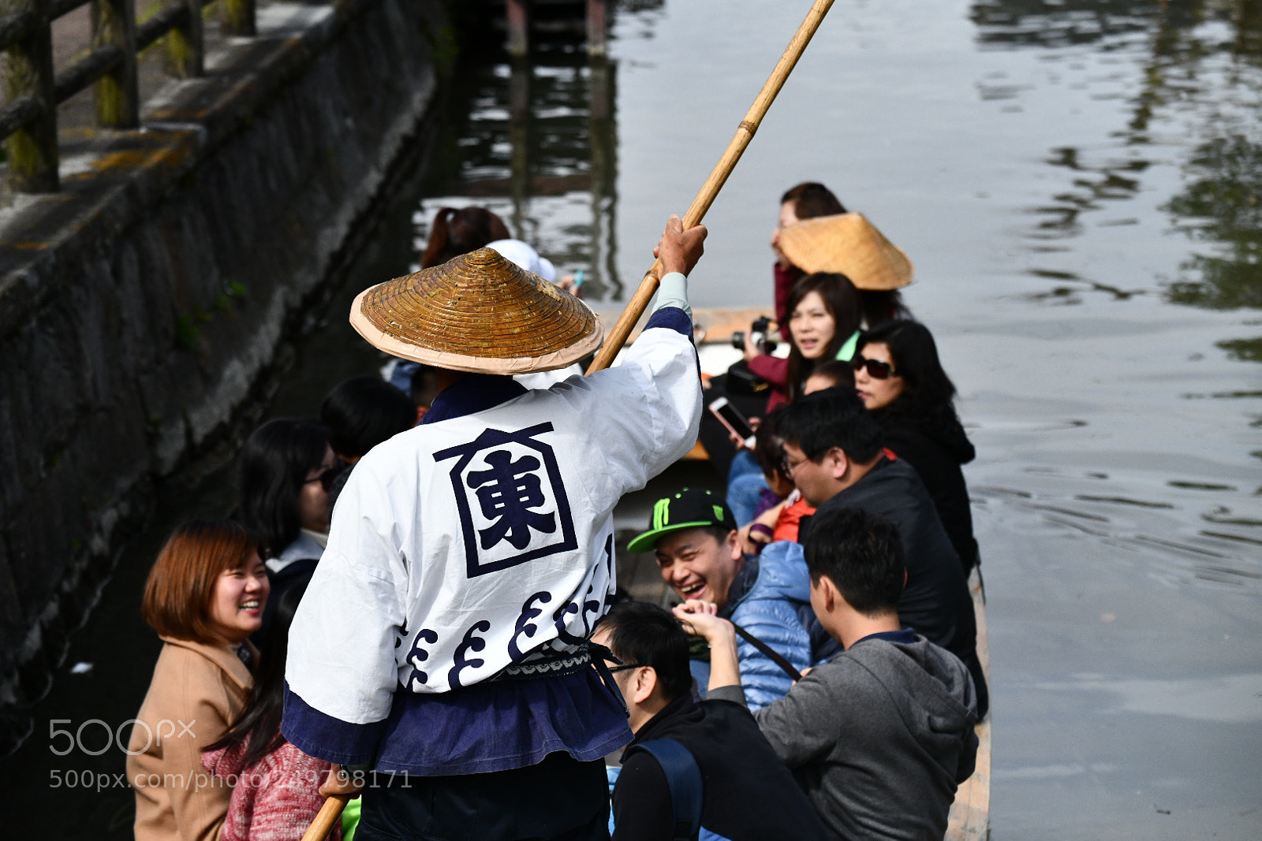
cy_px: 420
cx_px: 631
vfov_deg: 12.5
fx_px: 3856
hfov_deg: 18.6
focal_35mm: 110
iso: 1250
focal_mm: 110
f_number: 5.6
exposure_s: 1/8000
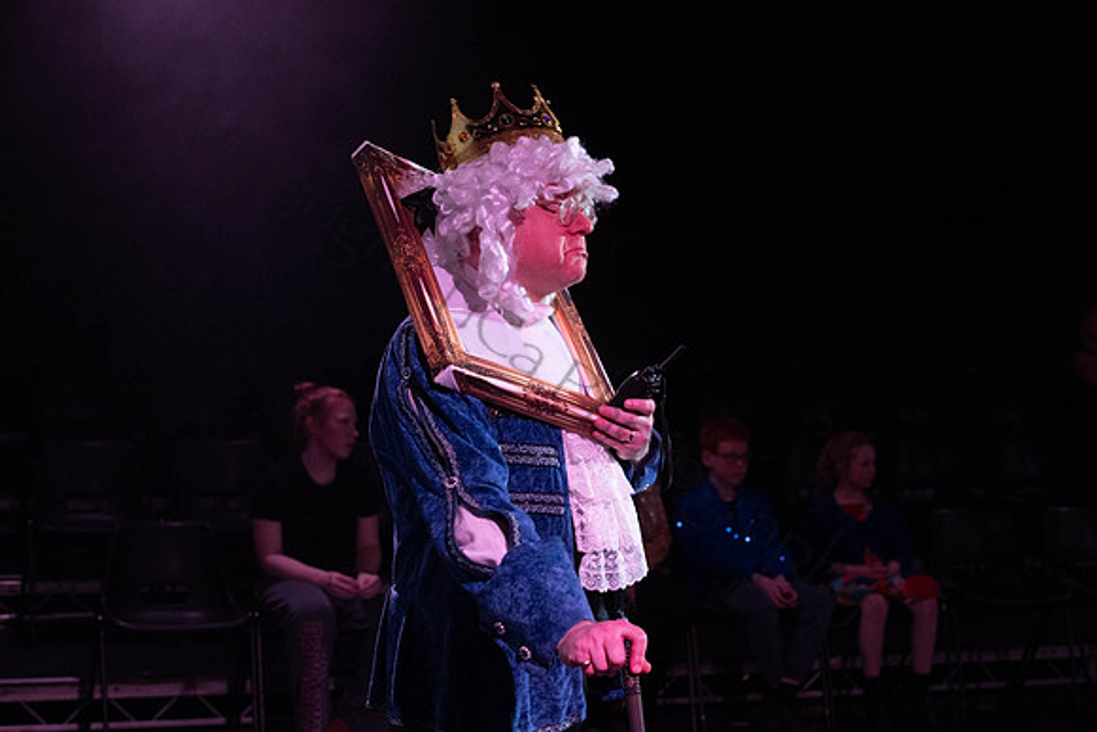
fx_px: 2133
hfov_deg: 28.8
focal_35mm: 70
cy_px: 366
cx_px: 548
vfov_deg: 19.5
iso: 1250
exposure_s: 1/60
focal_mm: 70
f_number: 5
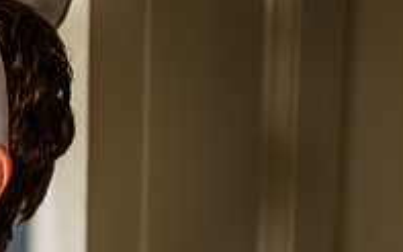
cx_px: -153
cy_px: 260
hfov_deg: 13.3
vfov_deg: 8.7
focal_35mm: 150
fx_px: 1647
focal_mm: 50
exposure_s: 1/250
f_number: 2
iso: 450
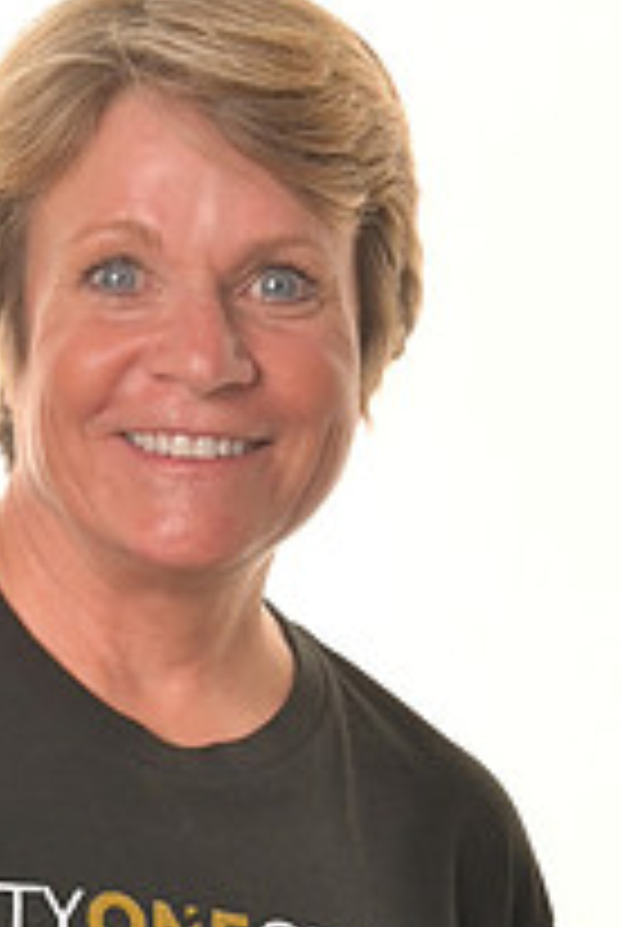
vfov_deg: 9.1
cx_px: 61
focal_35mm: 222
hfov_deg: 6.2
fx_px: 5725
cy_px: 1174
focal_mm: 53
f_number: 11
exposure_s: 1/160
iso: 200
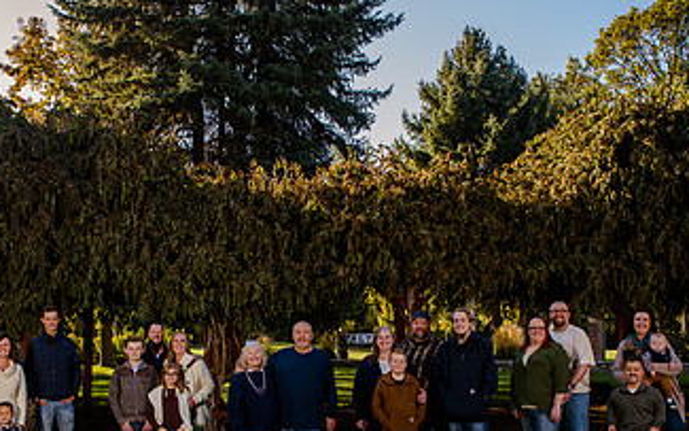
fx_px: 845
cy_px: 335
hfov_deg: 43.7
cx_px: 230
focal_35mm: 45
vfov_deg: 28.1
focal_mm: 24
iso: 500
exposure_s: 1/125
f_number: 9
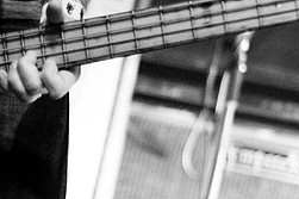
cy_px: 107
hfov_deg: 11.8
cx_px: 39
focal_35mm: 173
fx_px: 1436
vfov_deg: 7.9
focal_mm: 50
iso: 1250
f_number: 1.8
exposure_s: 1/15
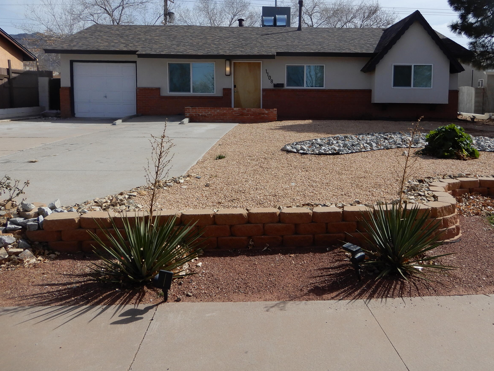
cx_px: 283
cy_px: 137
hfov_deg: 58.1
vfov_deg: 45.0
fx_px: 442
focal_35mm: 31
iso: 80
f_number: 3.4
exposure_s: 1/1250
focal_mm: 4.3
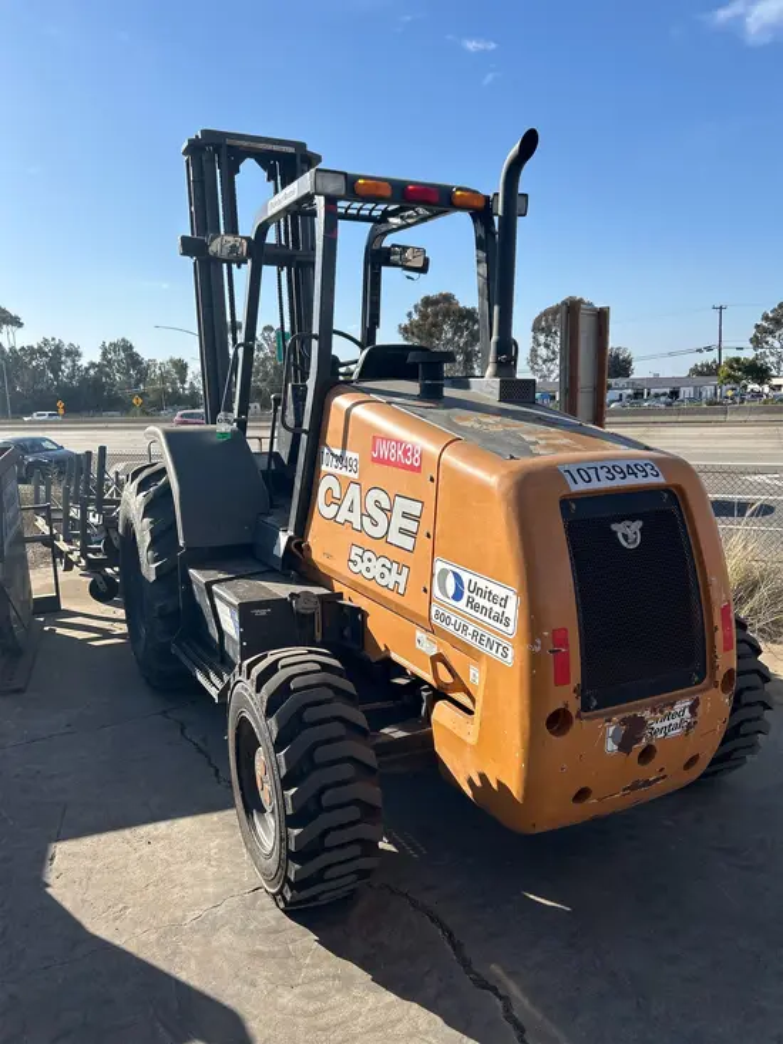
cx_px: 392
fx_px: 784
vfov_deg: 67.3
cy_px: 522
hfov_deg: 53.1
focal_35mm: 26
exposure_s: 1/3571
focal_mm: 5.7
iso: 50
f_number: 1.5
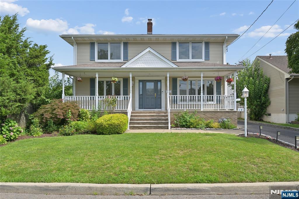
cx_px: 150
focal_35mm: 24
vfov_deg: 53.1
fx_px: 199
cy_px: 100
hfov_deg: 73.8
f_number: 16
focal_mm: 24
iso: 100
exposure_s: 1/50
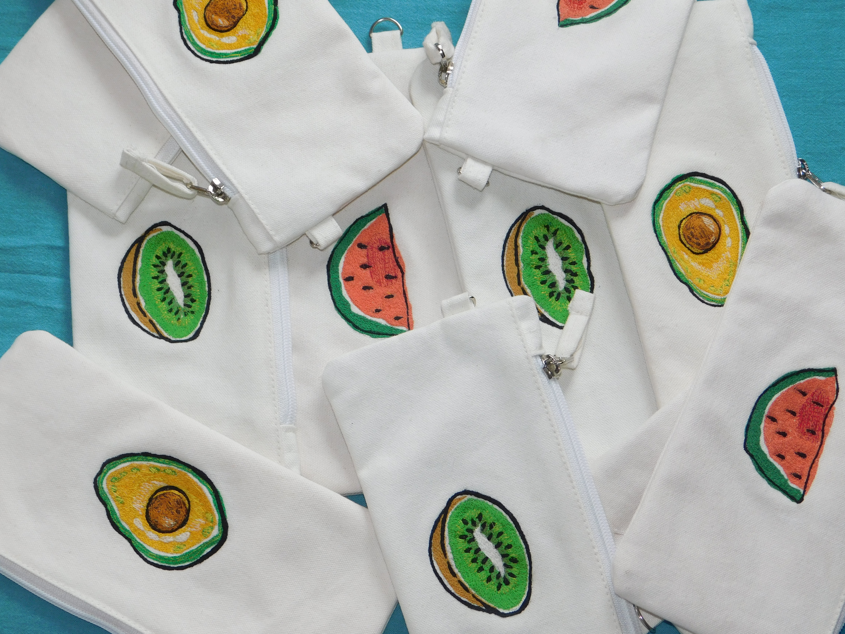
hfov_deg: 24.4
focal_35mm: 80
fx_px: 1953
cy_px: 317
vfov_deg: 18.4
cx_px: 422
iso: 140
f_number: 4.4
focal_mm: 14.2
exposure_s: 1/60
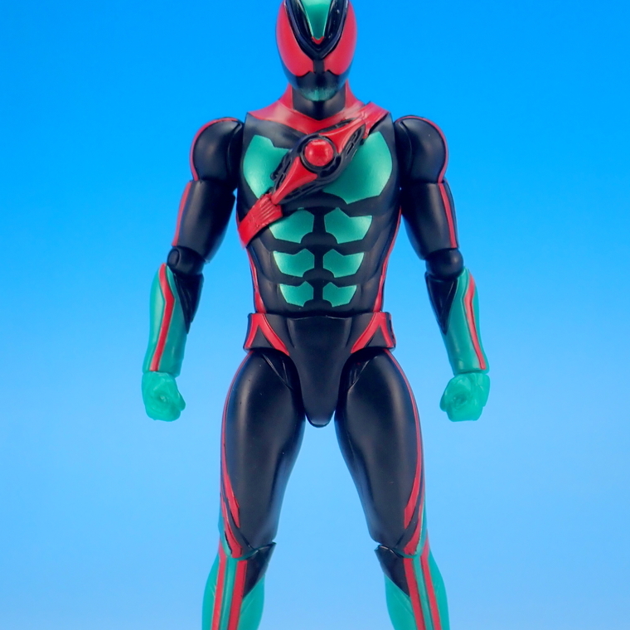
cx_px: 317
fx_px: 2306
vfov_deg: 15.5
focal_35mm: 112
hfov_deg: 15.6
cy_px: 376
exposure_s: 1/10
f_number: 4.7
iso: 100
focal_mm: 16.79
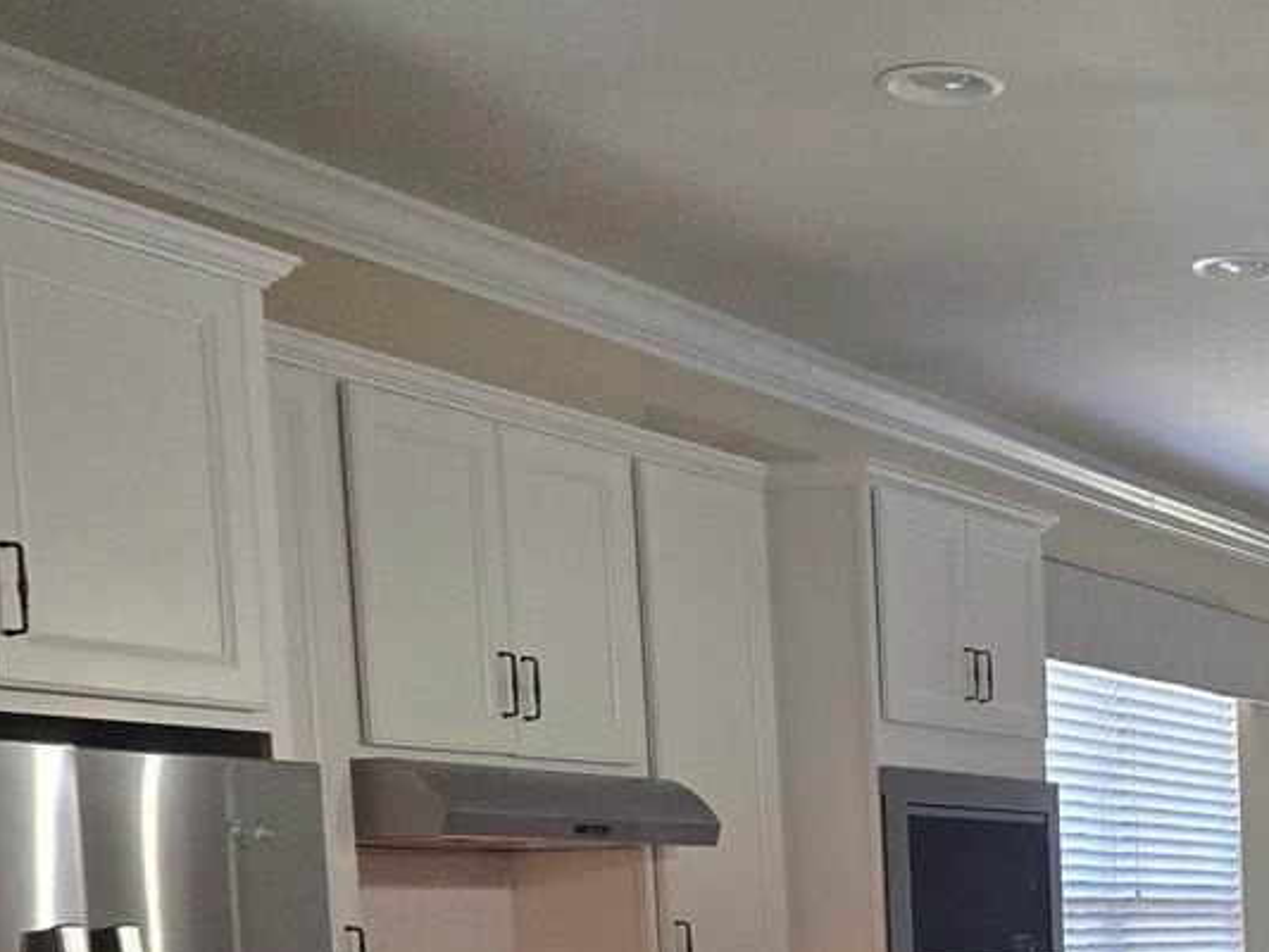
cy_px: 1157
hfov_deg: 26.4
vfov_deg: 19.9
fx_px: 2530
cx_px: 1326
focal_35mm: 69
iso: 125
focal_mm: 5.4
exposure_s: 1/120
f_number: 1.8
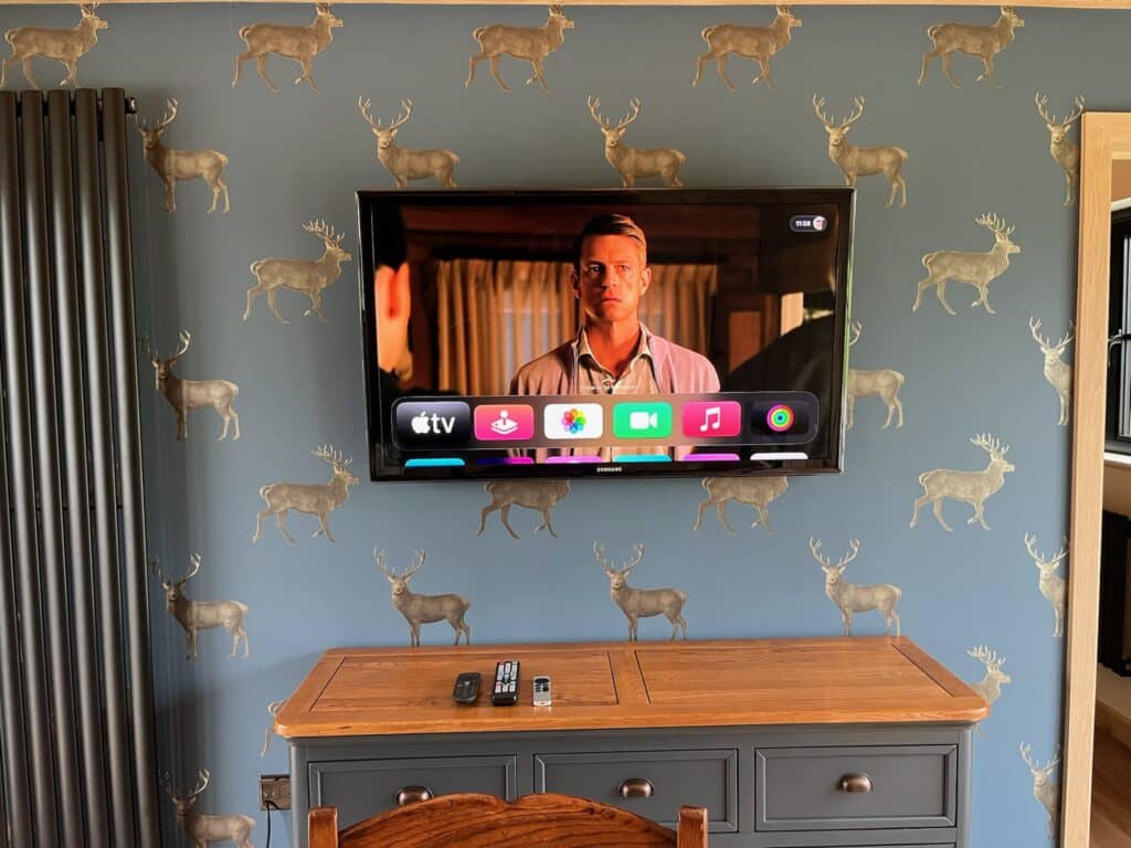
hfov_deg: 67.3
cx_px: 566
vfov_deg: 53.1
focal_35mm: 26
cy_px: 424
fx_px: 849
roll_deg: +0.9
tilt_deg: -4.7
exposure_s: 1/53
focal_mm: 5.1
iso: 160
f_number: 1.6
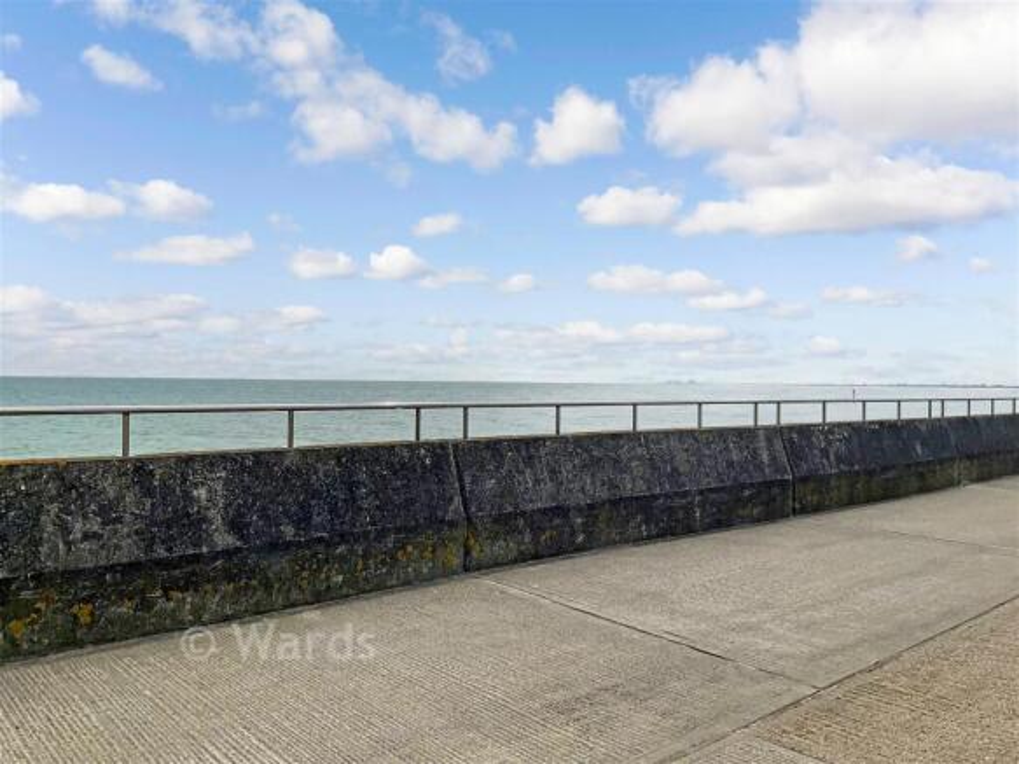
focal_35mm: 29
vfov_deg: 48.2
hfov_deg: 61.7
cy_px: 382
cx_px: 510
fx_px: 854
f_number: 1.8
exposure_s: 1/6536
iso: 20
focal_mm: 3
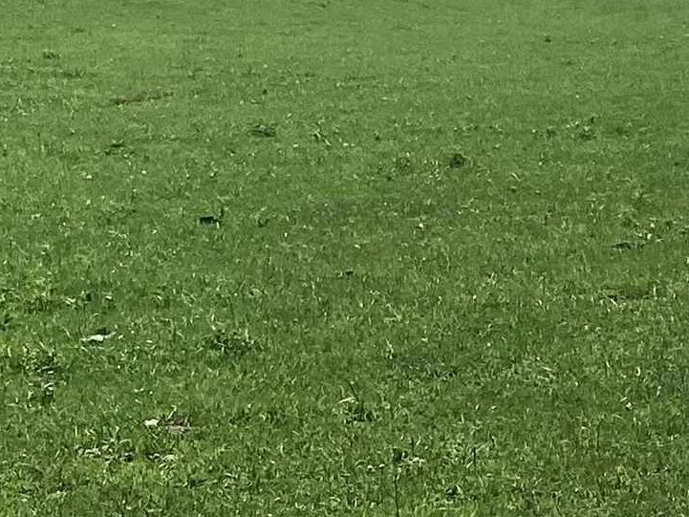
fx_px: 2628
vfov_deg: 11.2
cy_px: 66
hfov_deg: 14.9
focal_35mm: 132
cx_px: 454
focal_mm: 3.3
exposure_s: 1/2331
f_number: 2.4
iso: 25
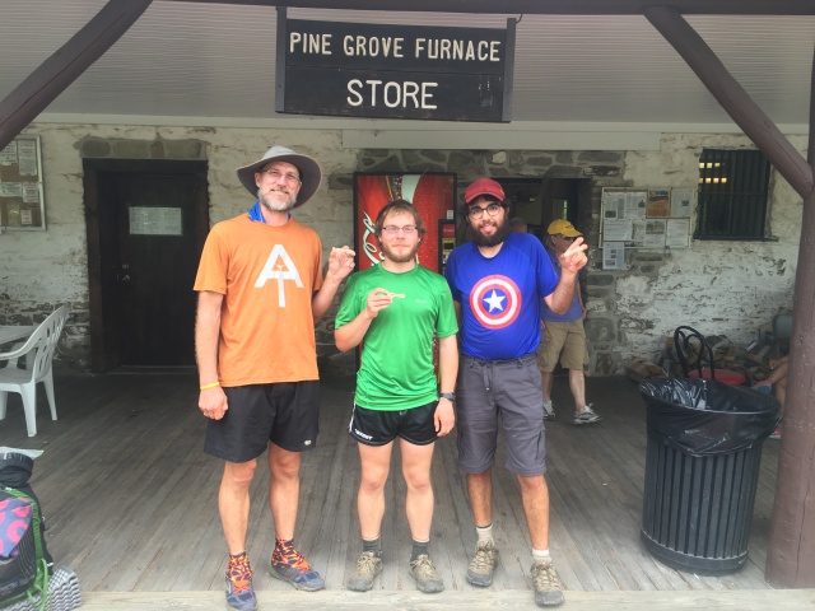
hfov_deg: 61.7
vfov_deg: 48.2
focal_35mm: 29
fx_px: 683
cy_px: 306
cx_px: 408
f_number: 2.2
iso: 25
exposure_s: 1/40
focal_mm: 4.15
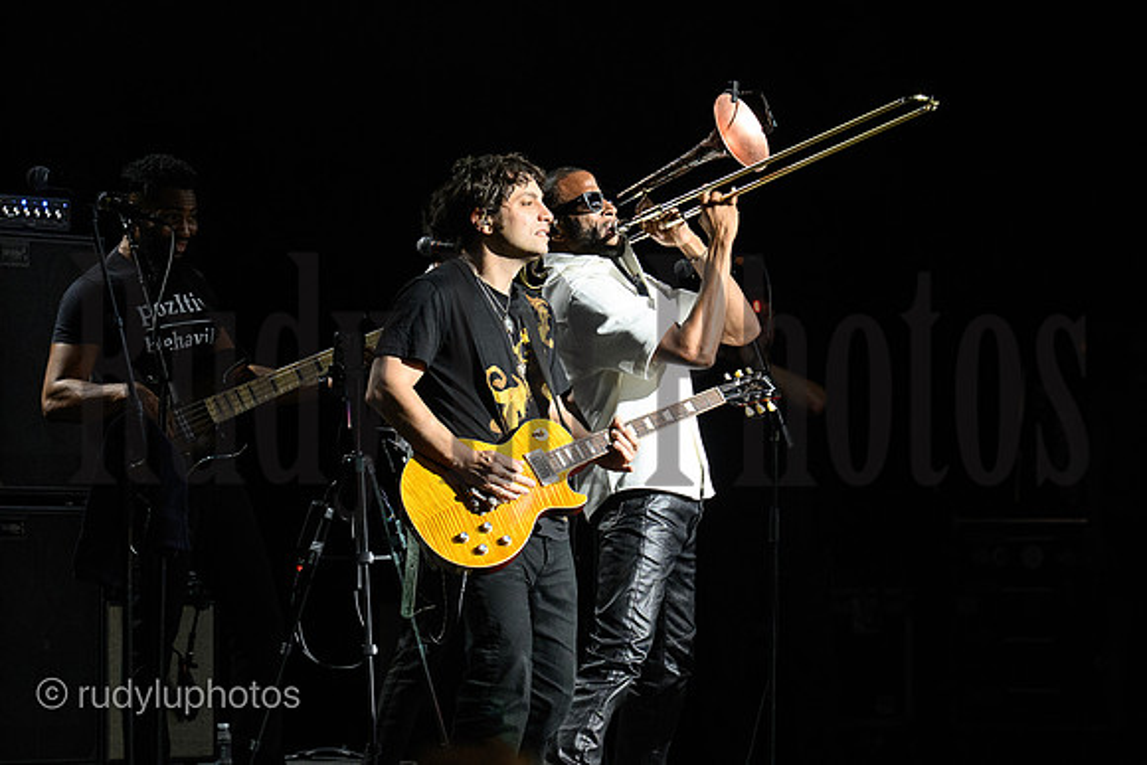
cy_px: 382
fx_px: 8349
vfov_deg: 5.2
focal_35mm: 262
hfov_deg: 7.9
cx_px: 574
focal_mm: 175
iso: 3200
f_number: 6.3
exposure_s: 1/160
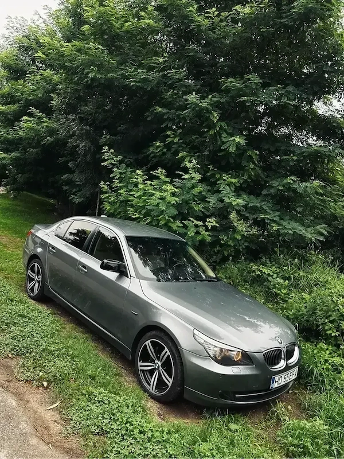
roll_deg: -12.6
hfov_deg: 53.1
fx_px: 345
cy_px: 230
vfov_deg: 67.3
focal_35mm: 26
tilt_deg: -6.1
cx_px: 172
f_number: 1.5
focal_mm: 5.7
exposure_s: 1/121
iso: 64
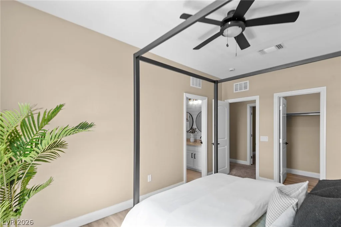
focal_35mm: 16
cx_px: 170
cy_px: 114
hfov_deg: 96.7
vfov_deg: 73.8
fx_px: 152
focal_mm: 16
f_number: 8
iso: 100
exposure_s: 1/6
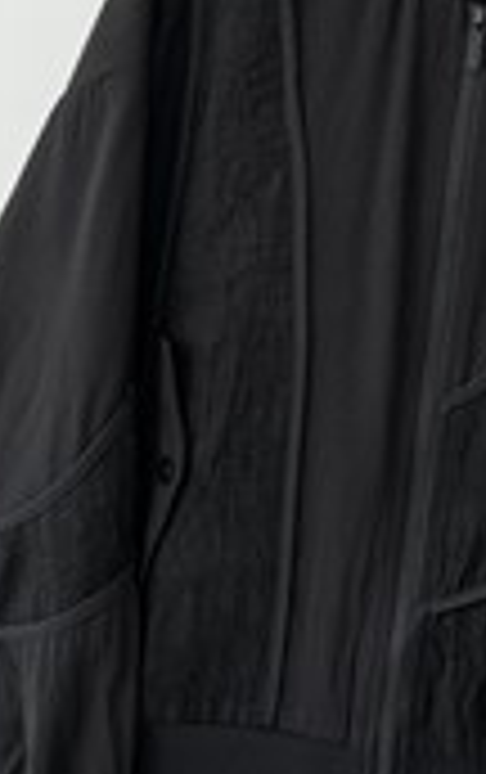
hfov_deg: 10.8
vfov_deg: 17.0
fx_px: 2577
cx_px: 198
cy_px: 155
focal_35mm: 122
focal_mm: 6.76
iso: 64
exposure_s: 1/263
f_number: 1.78
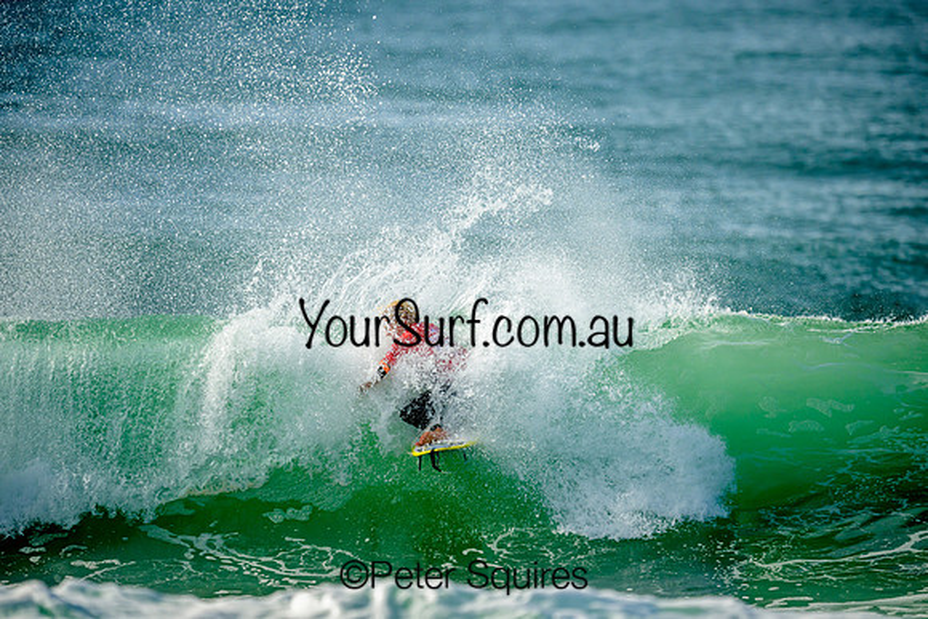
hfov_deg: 2.6
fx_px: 20626
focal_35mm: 800
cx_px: 464
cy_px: 310
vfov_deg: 1.7
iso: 220
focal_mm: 800
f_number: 6.3
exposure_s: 1/2000
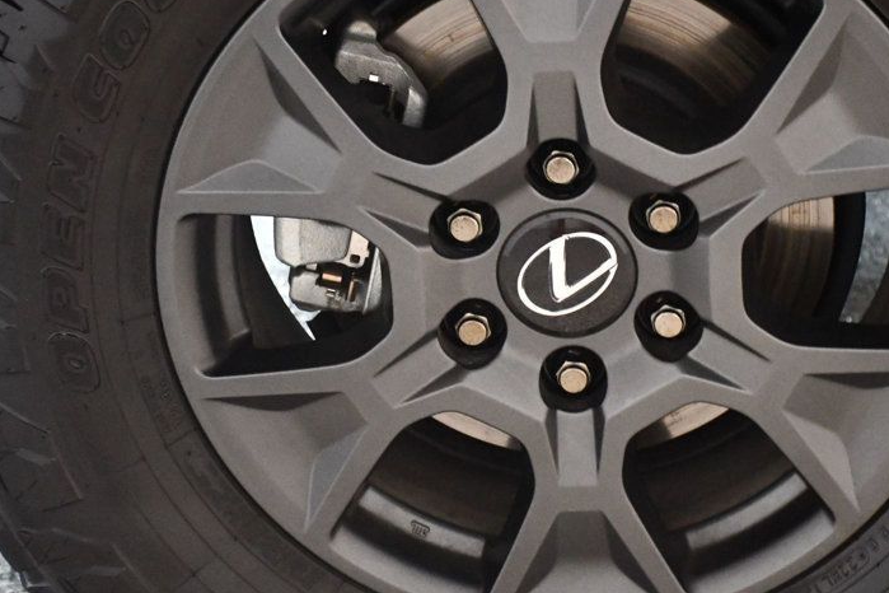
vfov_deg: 11.1
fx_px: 3037
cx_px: 588
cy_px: 295
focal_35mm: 123
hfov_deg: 16.6
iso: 8000
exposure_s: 1/60
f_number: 4.8
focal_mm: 56
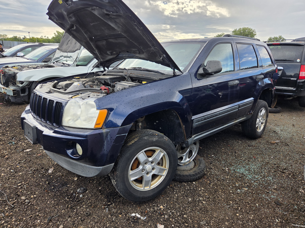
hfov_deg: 73.9
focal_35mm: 23
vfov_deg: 58.9
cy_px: 114
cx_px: 152
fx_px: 203
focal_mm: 5.4
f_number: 1.8
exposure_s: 1/2265
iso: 80
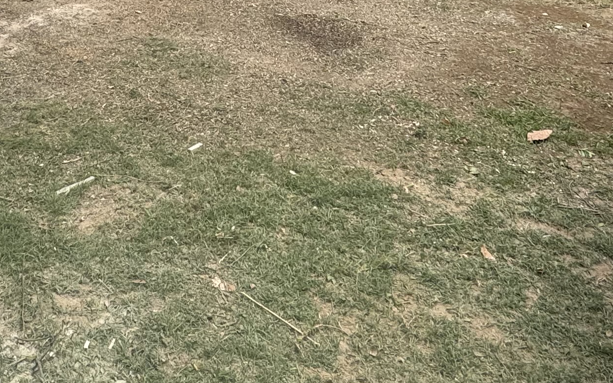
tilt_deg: -8.5
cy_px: -113
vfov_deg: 23.7
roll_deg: -1.6
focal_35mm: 48
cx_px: 130
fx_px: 802
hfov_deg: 40.3
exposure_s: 1/1536
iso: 50
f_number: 2.2
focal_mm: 2.22
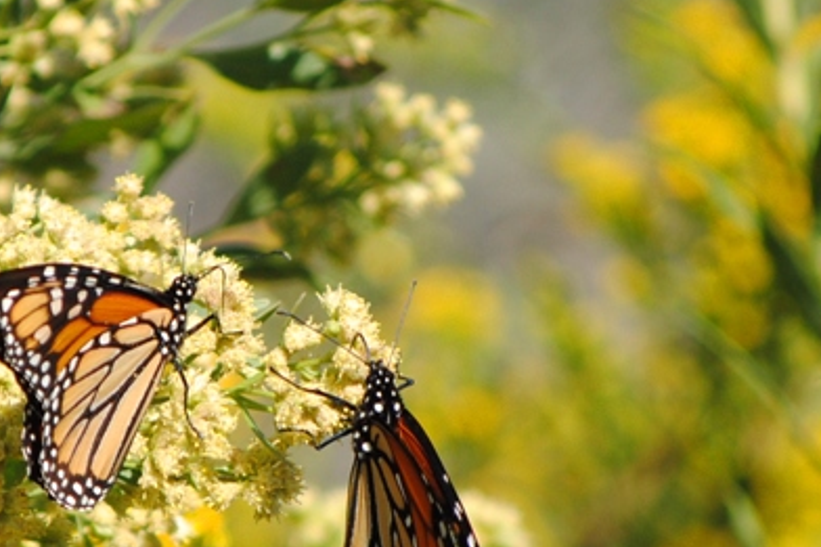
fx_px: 20287
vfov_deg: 1.5
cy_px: 457
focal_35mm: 890
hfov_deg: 2.3
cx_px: 138
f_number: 5.6
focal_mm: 200
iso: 200
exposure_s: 1/640
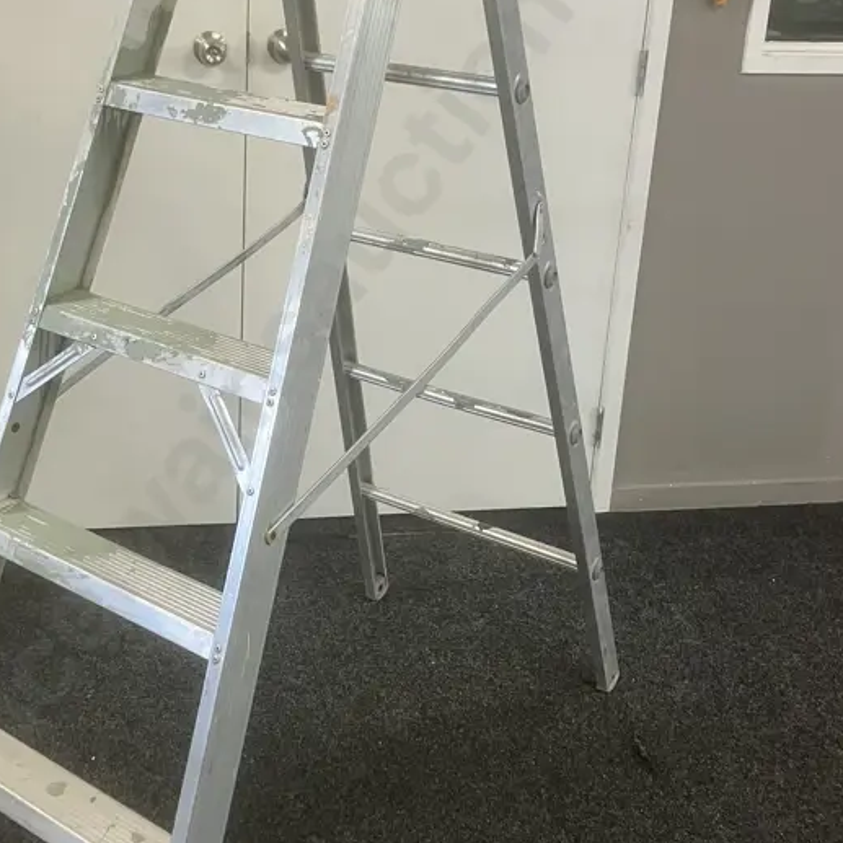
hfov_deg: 34.3
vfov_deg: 34.6
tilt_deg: -17.9
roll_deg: -1.1
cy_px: 357
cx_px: 279
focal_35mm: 49
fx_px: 1350
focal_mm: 3.99
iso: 200
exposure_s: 1/50
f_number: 1.8
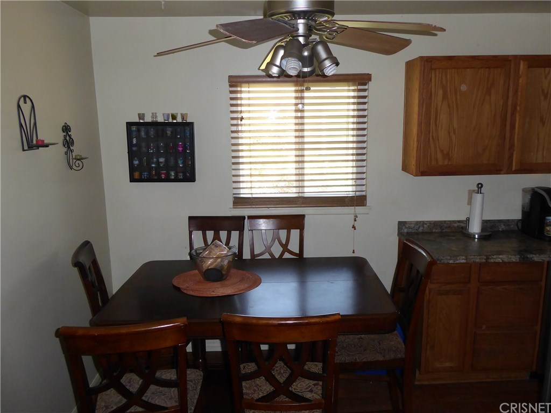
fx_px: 462
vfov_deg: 48.2
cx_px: 276
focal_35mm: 29
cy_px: 206
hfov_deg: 61.7
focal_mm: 5
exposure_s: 1/60
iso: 400
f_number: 3.5
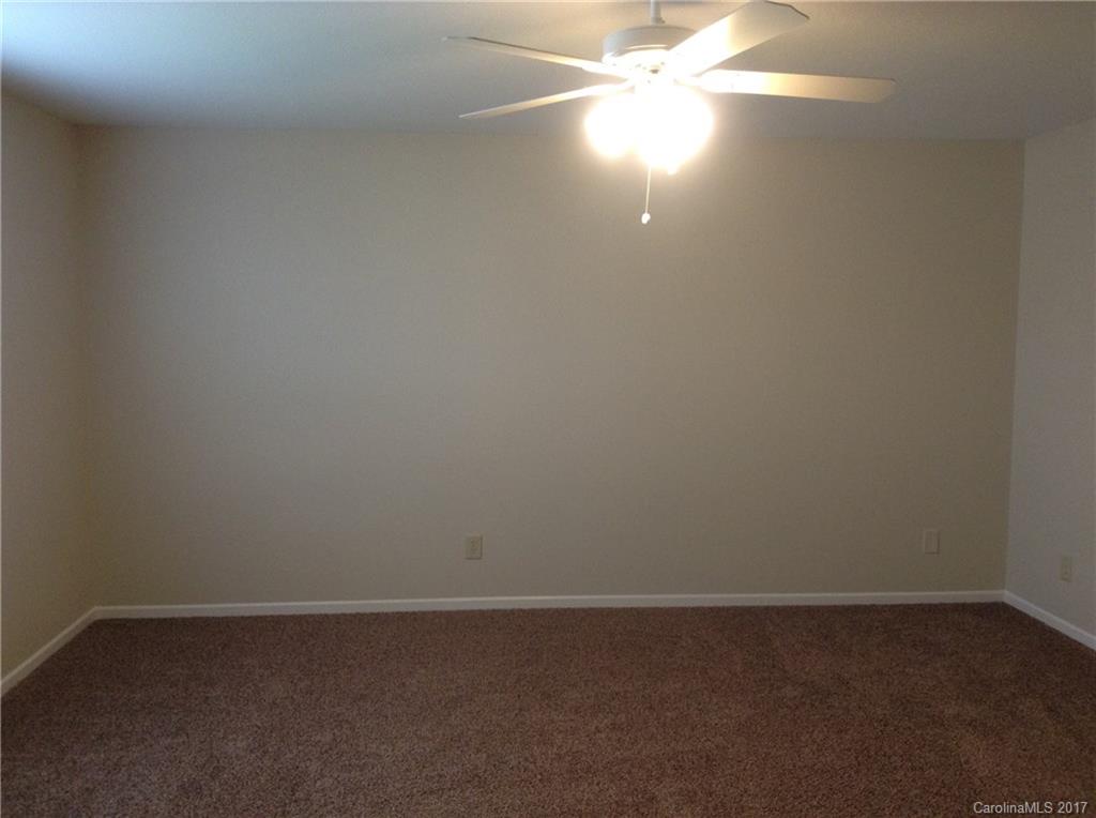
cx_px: 548
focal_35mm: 33
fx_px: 1043
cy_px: 409
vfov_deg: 42.8
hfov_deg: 55.4
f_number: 2.4
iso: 80
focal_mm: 3.3
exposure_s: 1/25
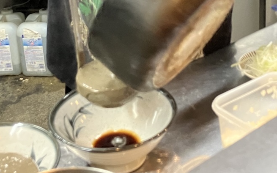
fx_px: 513
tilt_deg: -18.8
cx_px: 127
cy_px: -27
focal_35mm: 68
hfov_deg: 30.2
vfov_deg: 18.3
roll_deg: +3.3
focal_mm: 3.99
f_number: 1.8
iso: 250
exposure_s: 1/33
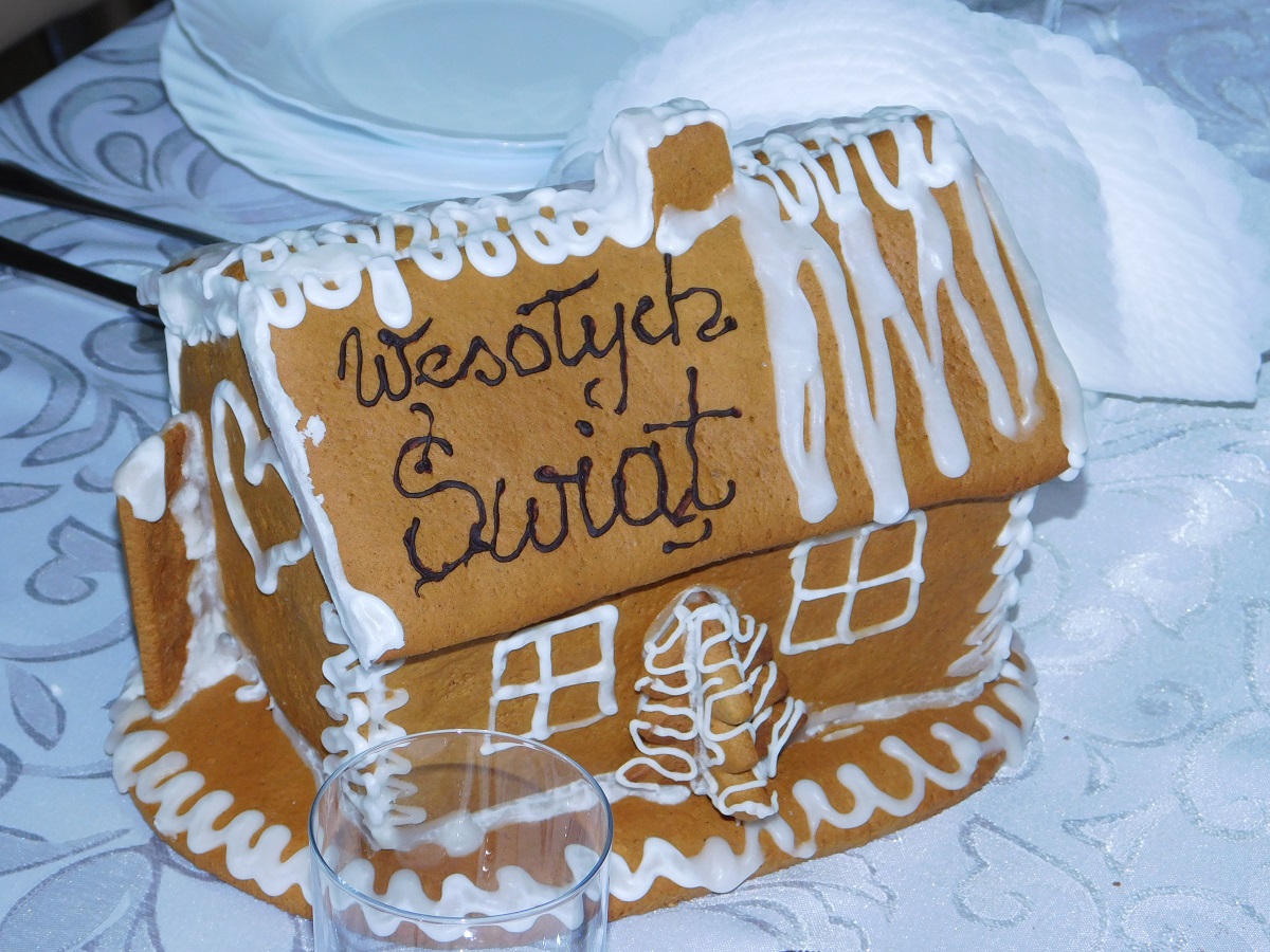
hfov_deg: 19.8
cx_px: 635
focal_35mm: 99
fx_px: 3632
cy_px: 476
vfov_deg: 14.9
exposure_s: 1/60
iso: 200
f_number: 4.6
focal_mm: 17.6
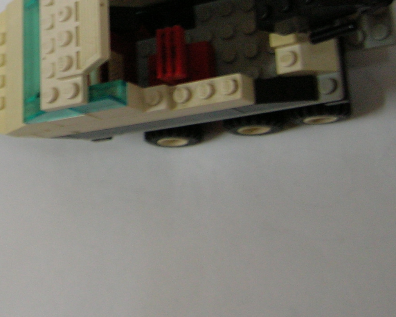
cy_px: 32
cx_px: 38
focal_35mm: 75
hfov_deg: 24.6
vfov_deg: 20.0
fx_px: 879
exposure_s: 1/7.9
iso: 100
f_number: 2.9
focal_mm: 5.7
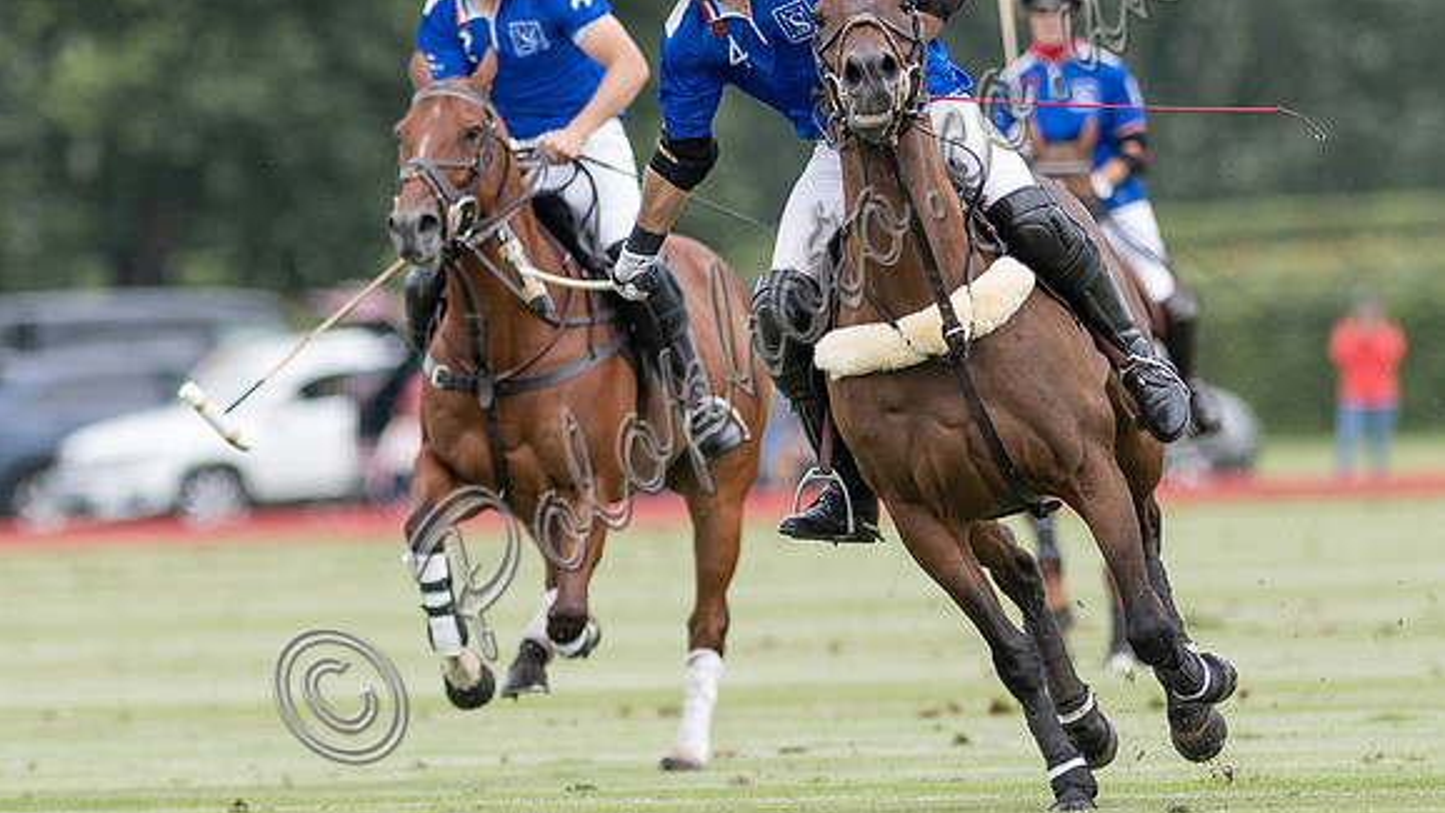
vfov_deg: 1.5
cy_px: 310
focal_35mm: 797
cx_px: 721
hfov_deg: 2.7
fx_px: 30535
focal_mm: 300
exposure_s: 1/3200
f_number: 2.8
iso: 400
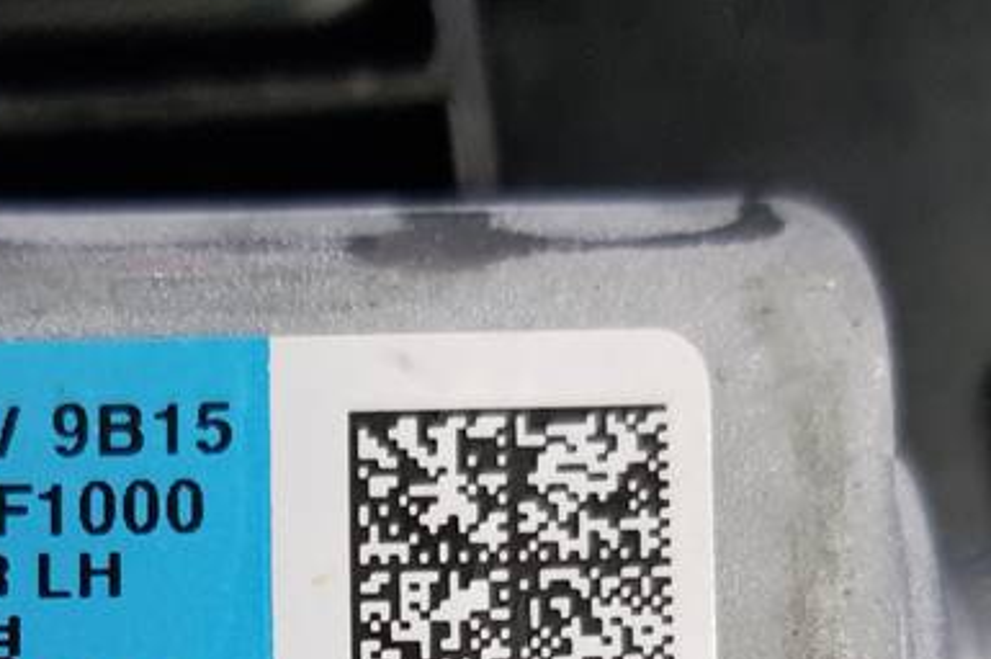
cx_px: 208
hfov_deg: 27.6
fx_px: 1980
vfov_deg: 17.7
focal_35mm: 72
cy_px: 862
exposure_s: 1/100
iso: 320
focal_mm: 4.2
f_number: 1.7
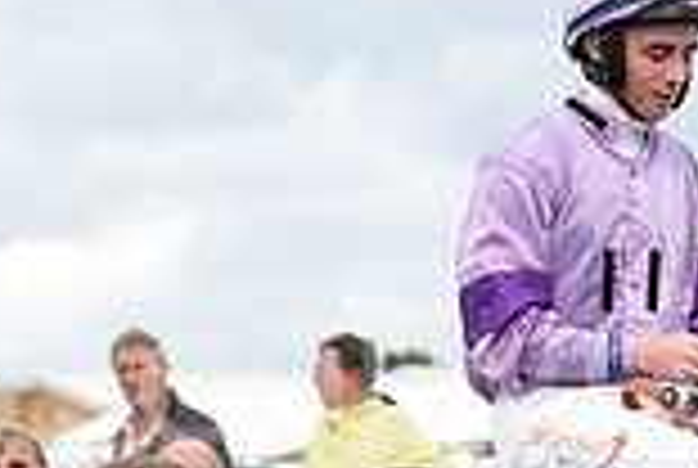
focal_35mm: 280
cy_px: 664
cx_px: 730
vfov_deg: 4.9
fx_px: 5439
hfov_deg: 7.3
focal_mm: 75
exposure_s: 1/2500
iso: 1000
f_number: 4.5
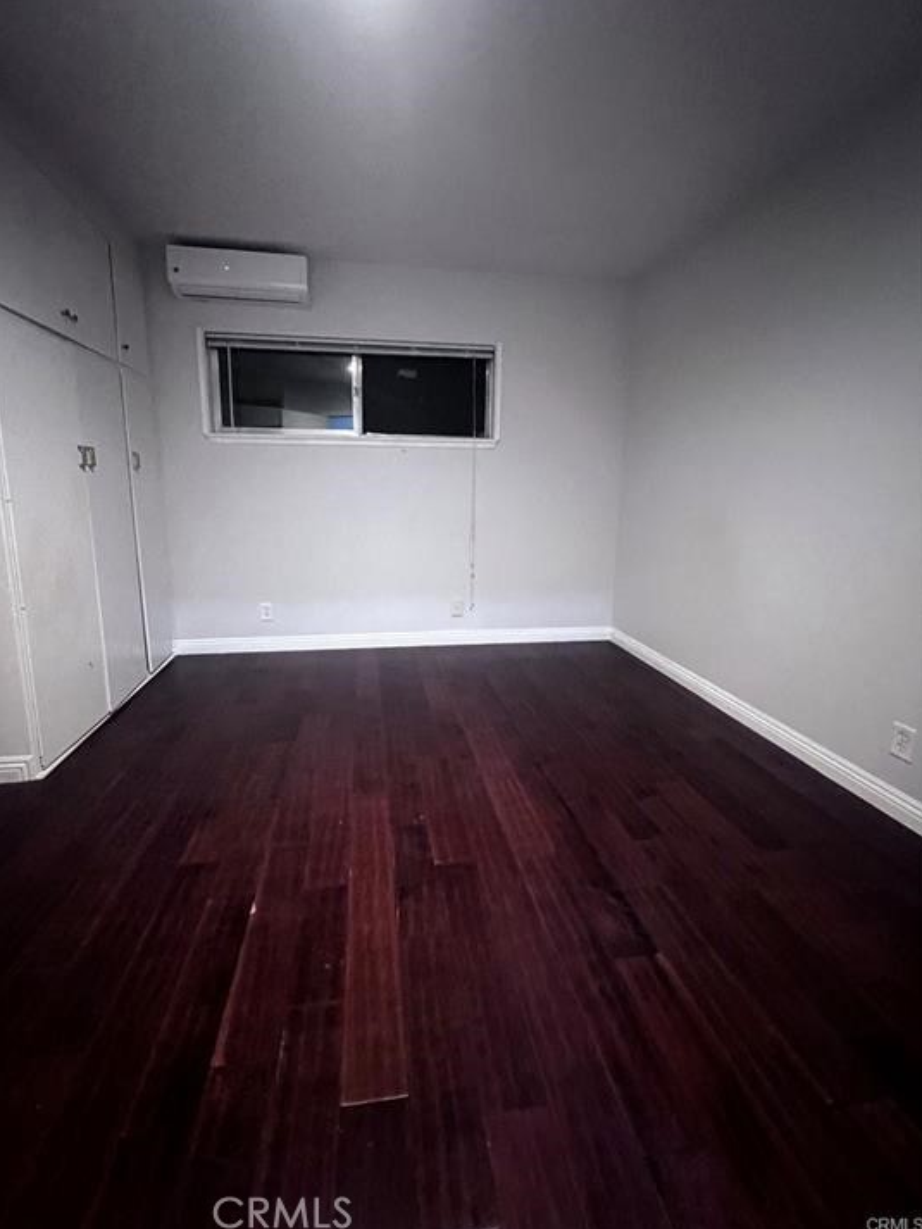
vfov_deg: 101.9
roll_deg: -0.7
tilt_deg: -10.1
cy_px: 576
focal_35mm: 14
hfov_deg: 85.6
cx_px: 436
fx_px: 497
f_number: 1.8
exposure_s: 1/40
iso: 800
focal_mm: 1.57
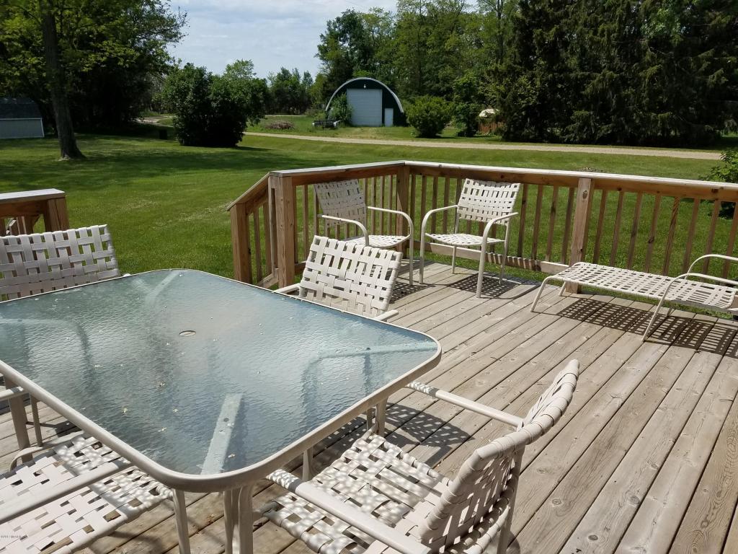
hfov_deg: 67.3
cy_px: 277
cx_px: 369
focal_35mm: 26
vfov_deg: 53.1
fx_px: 554
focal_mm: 4.2
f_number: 1.7
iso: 40
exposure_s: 1/3008
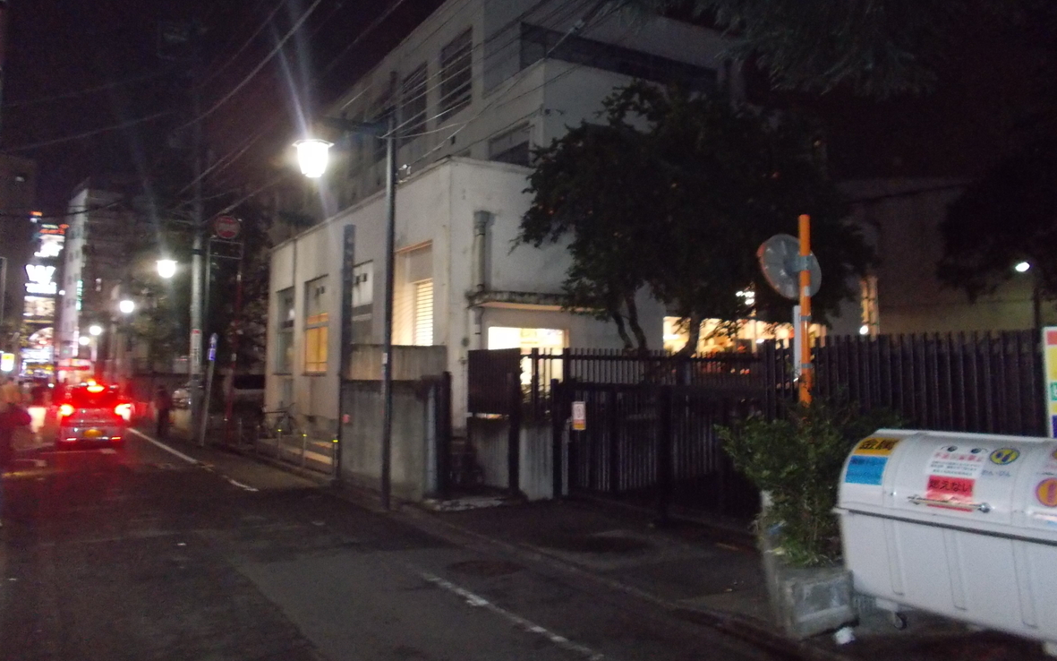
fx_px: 807
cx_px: 524
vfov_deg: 44.4
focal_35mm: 28
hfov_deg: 66.5
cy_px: 280
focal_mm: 4.6
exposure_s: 1/25
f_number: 3.2
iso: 800
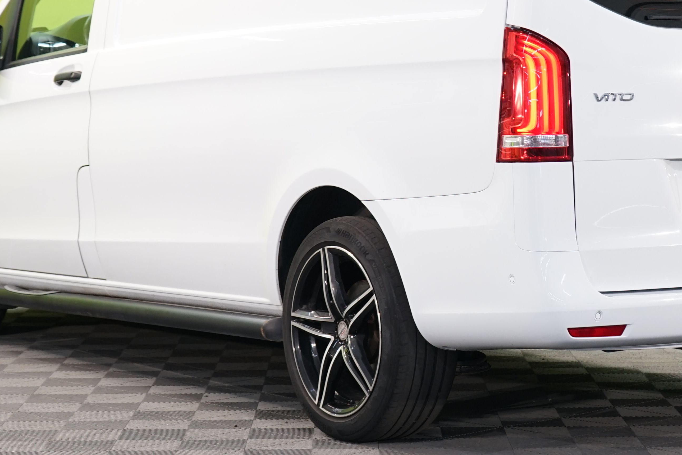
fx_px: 2159
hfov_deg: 17.9
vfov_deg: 12.0
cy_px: 125
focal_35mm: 114
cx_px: 441
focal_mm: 49
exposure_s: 1/25
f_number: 4.5
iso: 400
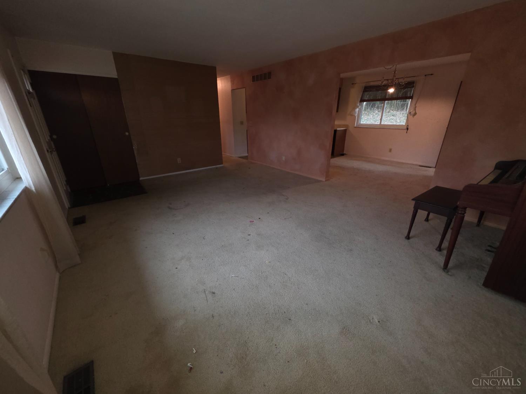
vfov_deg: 89.9
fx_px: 198
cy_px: 197
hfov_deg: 106.2
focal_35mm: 13
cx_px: 263
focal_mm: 2.2
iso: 160
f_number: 1.9
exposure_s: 1/60
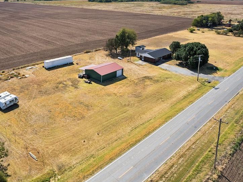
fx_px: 211
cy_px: 70
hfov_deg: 59.2
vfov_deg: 46.5
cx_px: 91
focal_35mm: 30
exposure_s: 1/3000
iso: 160
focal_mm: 8.4
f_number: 2.8
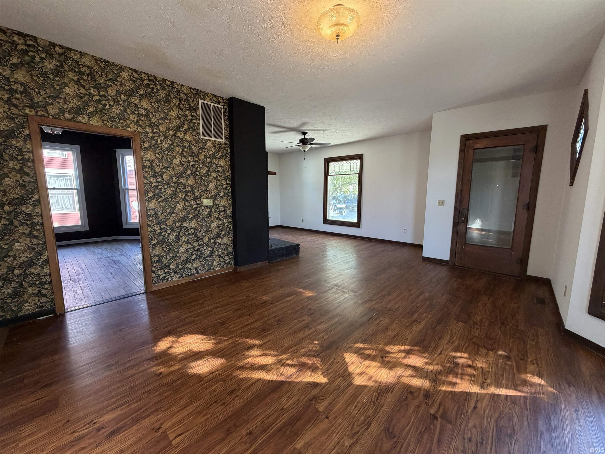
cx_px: 302
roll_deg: +0.4
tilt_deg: -8.0
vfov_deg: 85.7
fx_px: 245
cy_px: 227
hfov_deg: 102.1
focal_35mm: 14
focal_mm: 2.22
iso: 200
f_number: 2.2
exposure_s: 1/60
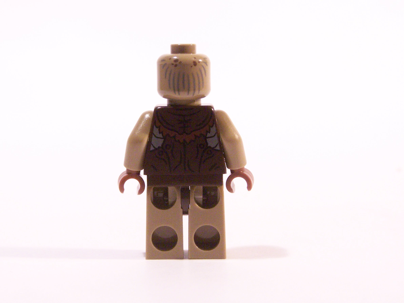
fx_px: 945
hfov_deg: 24.1
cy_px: 141
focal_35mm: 81
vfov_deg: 18.2
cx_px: 189
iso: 400
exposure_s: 1/30
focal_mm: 12.4
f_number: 3.6
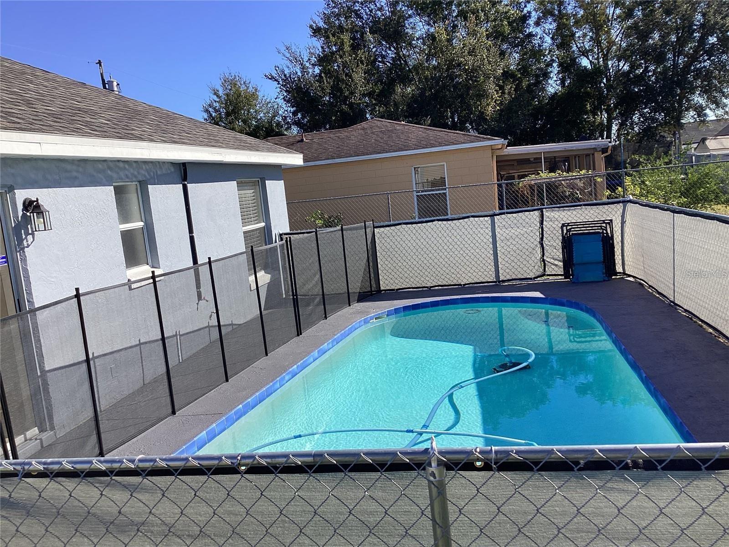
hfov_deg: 58.4
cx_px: 364
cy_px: 274
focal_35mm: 31
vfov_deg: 45.4
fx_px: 653
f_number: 2.4
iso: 25
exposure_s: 1/1087
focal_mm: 3.3
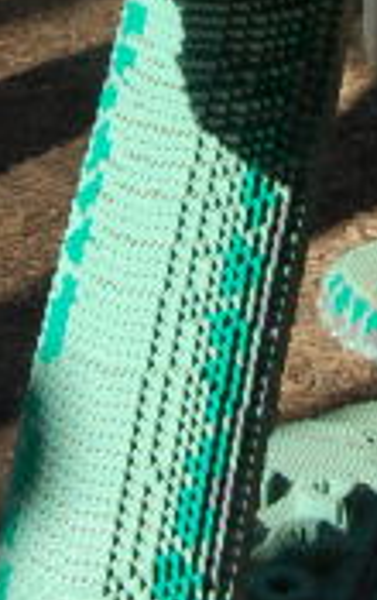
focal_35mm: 145
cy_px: 62
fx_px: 2374
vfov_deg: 14.3
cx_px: 139
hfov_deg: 9.1
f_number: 5.6
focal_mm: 26
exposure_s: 1/125
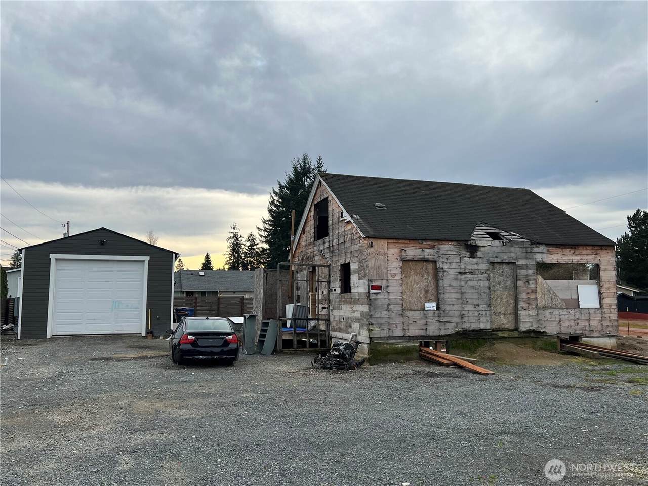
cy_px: 243
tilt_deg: +5.3
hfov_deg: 67.3
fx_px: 487
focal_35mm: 26
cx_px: 324
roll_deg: +0.5
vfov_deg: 53.1
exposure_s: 1/2994
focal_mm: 5.7
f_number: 1.5
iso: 50
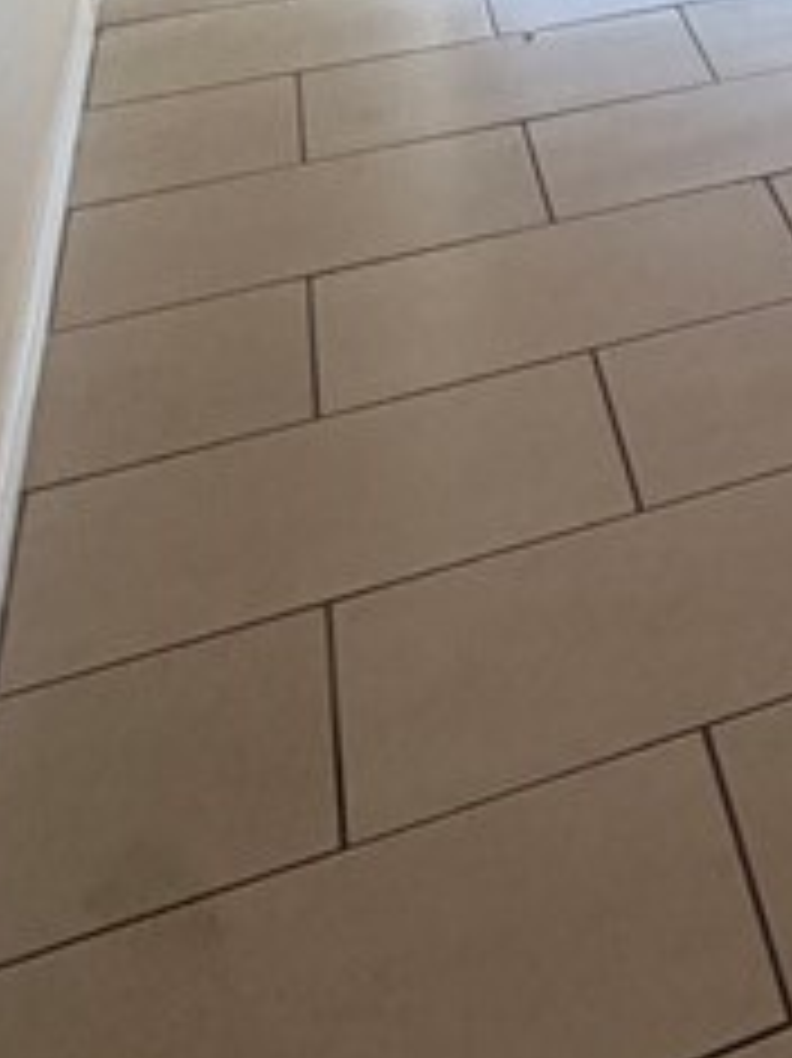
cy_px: -563
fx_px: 1863
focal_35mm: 61
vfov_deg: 24.2
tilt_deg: -7.6
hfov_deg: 21.2
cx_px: 1098
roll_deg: -0.5
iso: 320
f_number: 2.2
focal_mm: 2.22
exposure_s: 1/60
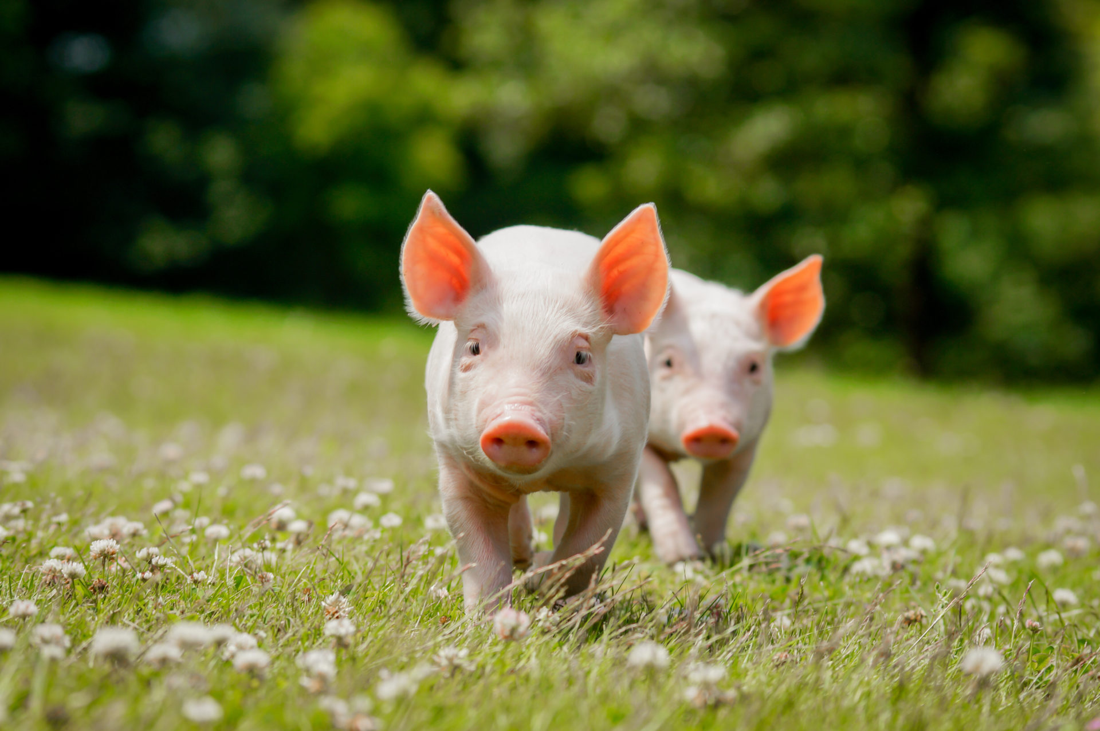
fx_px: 5494
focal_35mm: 180
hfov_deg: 11.4
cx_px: 550
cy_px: 366
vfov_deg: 7.6
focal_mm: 120
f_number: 5.6
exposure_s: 1/500
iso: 100
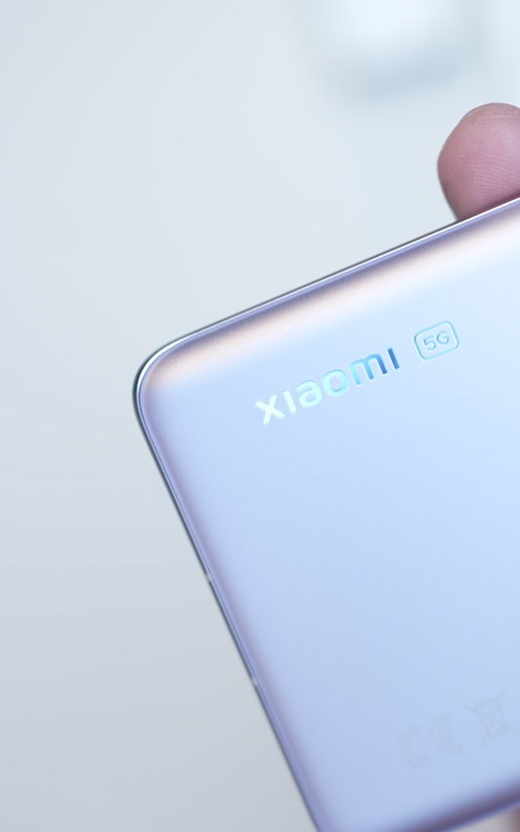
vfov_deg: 30.6
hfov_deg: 19.3
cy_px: 484
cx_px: 367
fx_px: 1520
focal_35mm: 67
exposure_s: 1/60
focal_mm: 35
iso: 400
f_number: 2.8
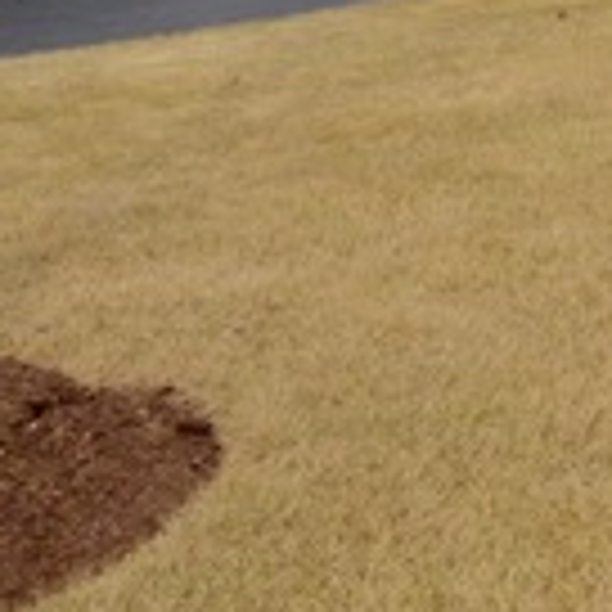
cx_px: 1138
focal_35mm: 83
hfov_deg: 16.8
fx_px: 1660
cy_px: -351
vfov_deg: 18.2
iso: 100
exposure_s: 1/1600
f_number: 2.8
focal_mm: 3.58
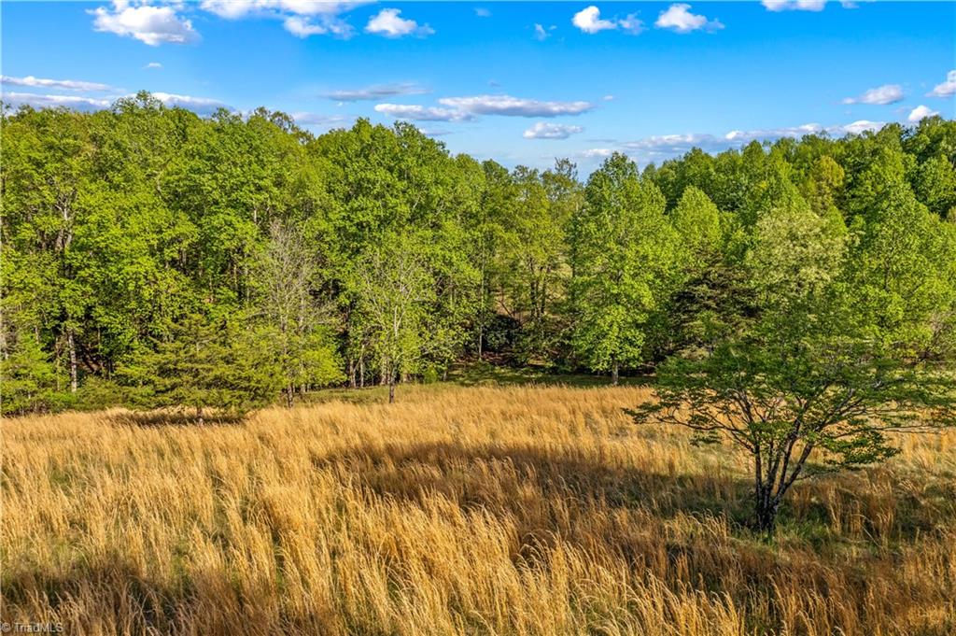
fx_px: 584
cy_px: 318
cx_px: 478
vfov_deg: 57.1
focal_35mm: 22
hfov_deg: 78.6
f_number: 2.8
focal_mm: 8.38
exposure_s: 1/1000
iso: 110
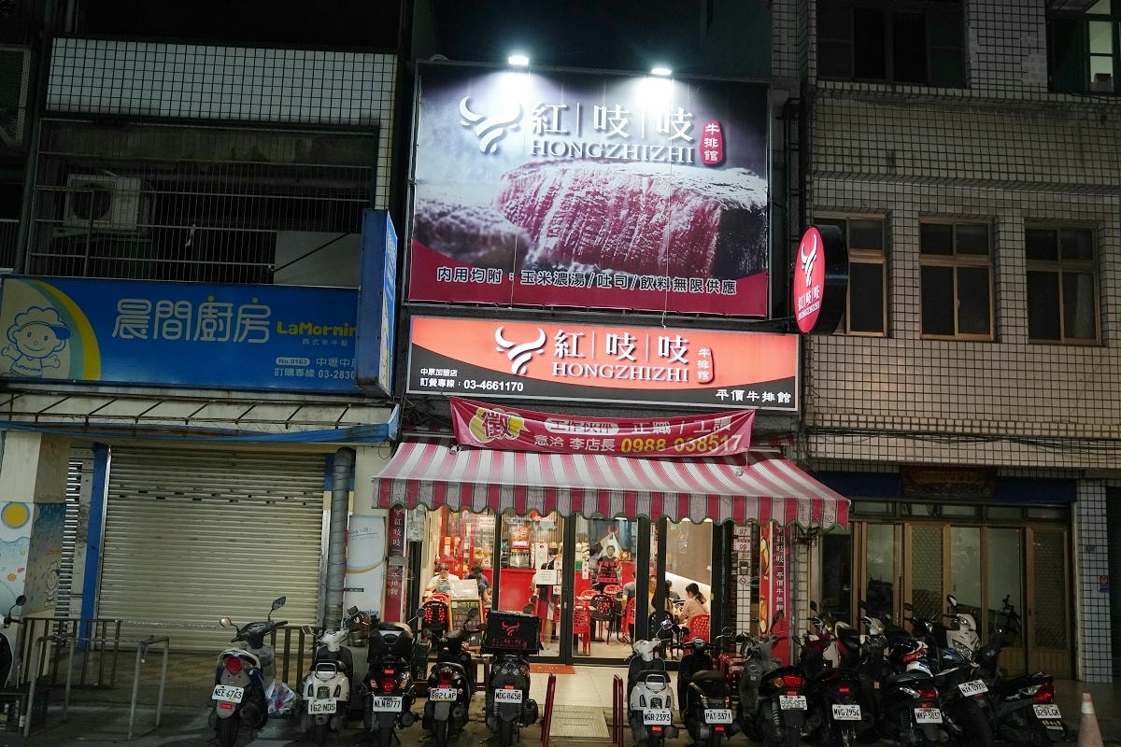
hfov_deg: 57.2
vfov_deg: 40.0
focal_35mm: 33
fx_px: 1028
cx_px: 560
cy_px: 374
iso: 2000
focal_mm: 33
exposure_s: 1/160
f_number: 2.8
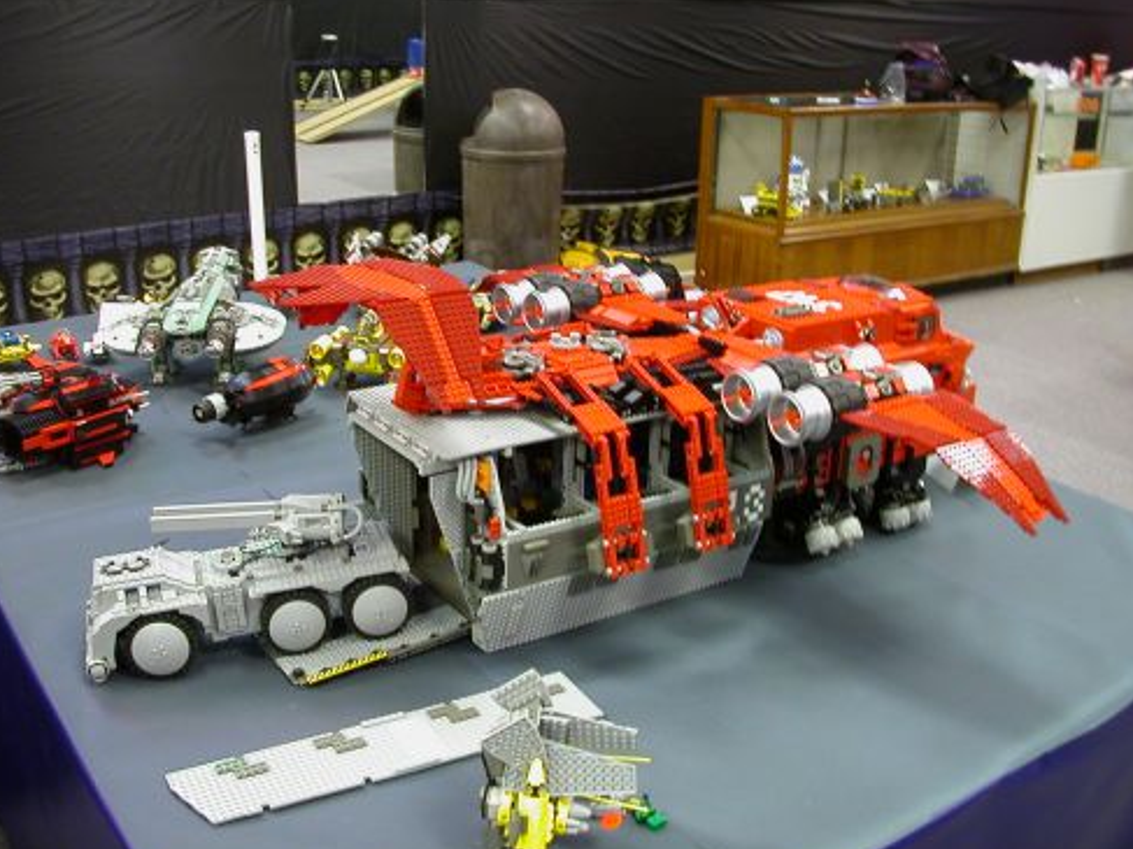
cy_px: 422
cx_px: 565
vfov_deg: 37.7
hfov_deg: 49.0
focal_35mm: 38
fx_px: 1243
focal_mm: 5.6
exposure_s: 1/4.2
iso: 114
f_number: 2.7
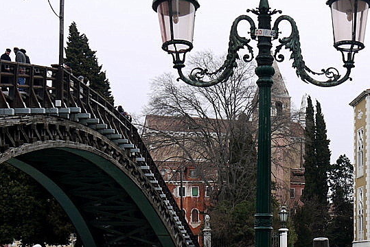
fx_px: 812
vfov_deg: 17.1
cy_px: 200
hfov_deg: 24.8
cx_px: 339
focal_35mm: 79
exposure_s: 1/160
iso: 100
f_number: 6.3
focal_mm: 16
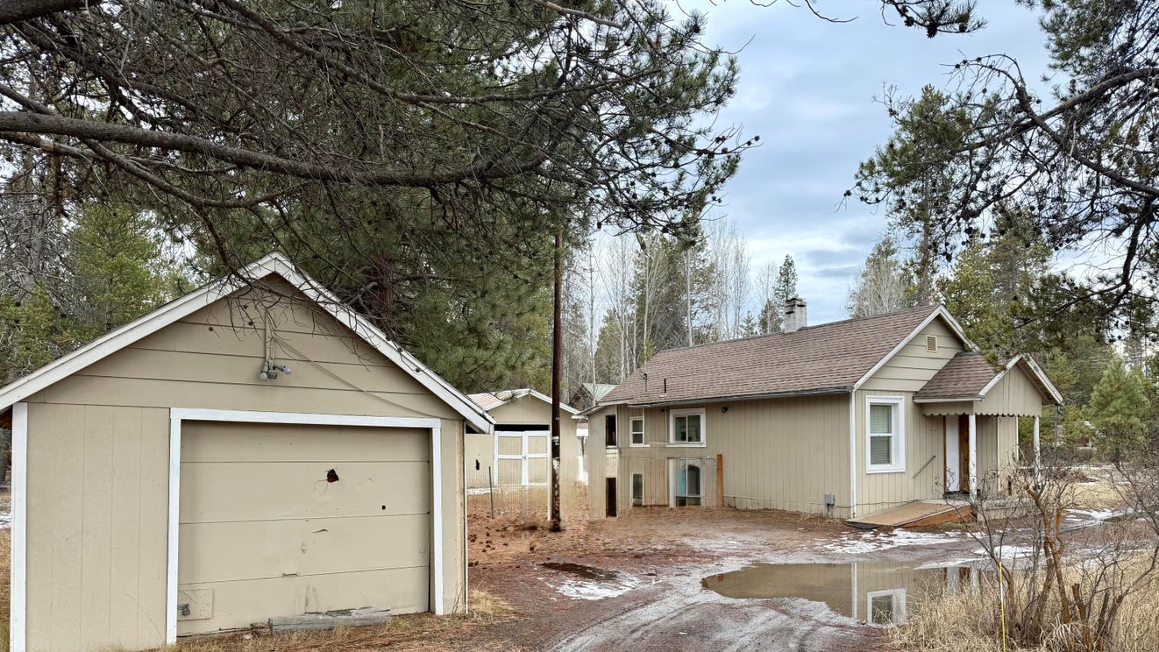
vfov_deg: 42.3
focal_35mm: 27
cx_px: 583
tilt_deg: +0.3
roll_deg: +0.1
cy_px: 436
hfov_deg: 69.9
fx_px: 830
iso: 80
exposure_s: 1/305
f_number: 1.78
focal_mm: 6.76
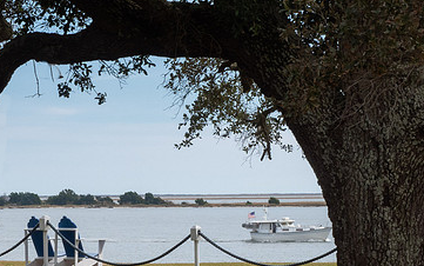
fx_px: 2370
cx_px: 136
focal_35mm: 205
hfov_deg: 10.2
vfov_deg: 6.4
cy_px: 225
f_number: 16
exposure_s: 1/40
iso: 400
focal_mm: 40
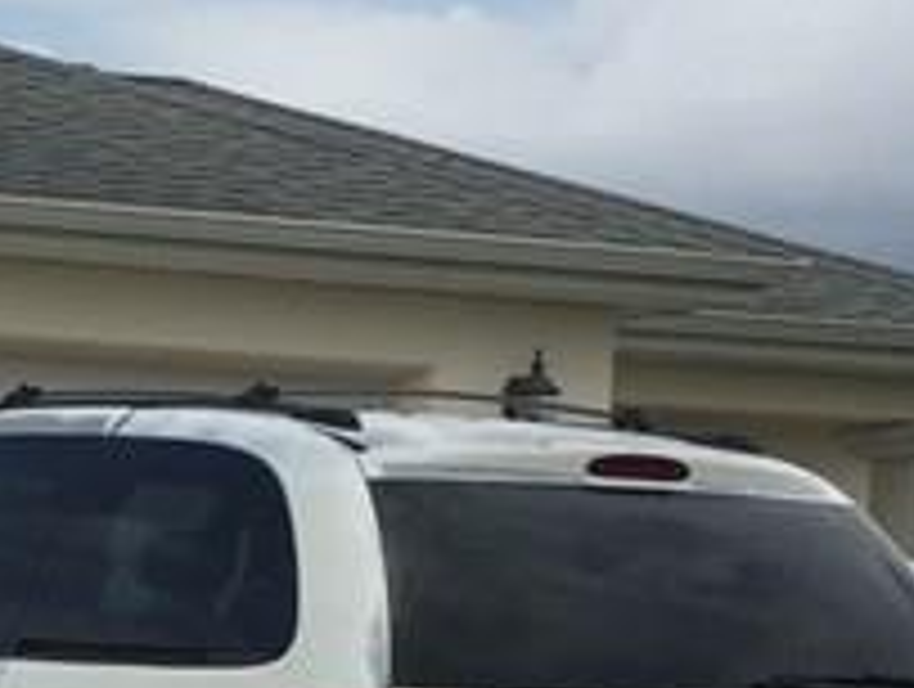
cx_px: -477
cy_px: 998
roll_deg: -2.6
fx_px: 3862
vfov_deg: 9.9
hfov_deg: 12.8
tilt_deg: -3.0
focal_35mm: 146
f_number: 2.2
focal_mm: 4.15
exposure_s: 1/2639
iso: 32
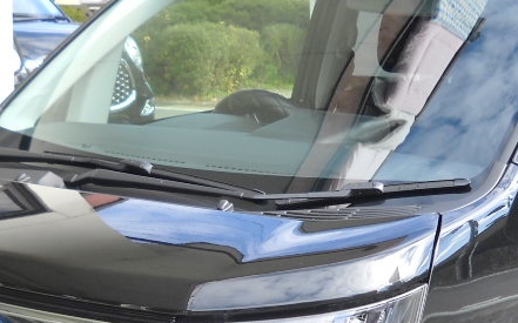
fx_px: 1425
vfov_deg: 12.7
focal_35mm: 101
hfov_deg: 20.6
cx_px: 318
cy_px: 359
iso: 64
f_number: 3.1
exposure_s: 1/141
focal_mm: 6.72
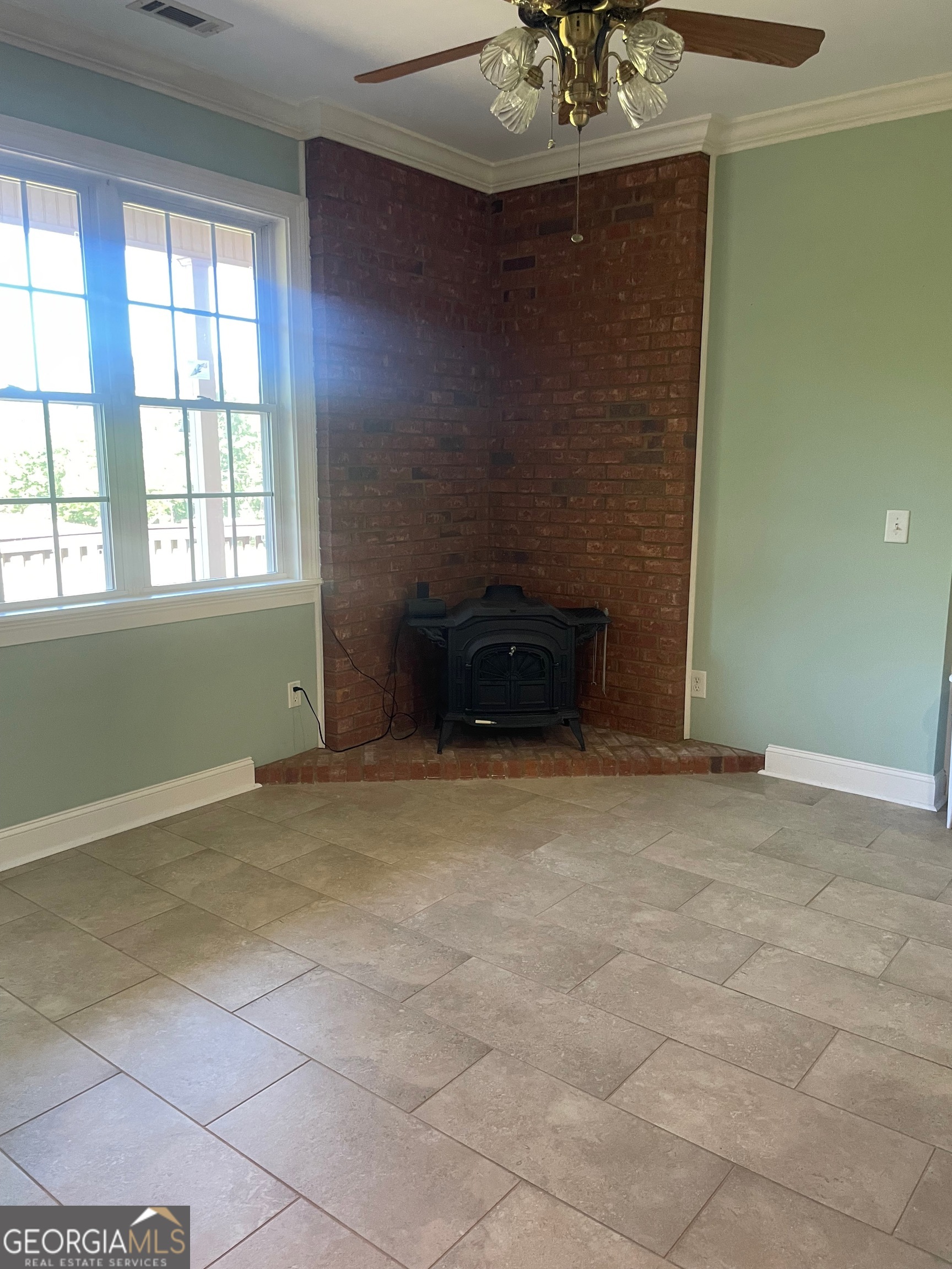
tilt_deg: -8.7
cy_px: 634
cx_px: 476
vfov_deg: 67.3
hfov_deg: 53.1
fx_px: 953
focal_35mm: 26
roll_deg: +0.0
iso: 200
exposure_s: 1/60
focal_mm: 4.2
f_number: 1.6
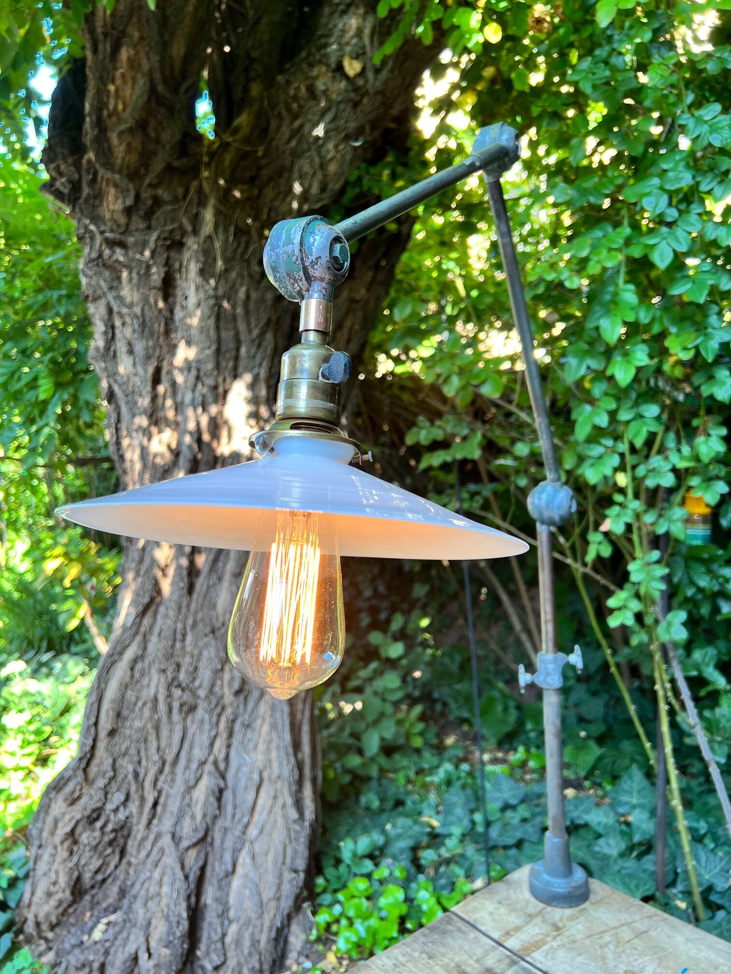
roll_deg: -1.6
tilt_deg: -1.3
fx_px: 732
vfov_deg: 67.3
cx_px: 366
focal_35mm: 26
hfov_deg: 53.1
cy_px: 487
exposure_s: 1/100
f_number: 1.5
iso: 40
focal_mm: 5.7
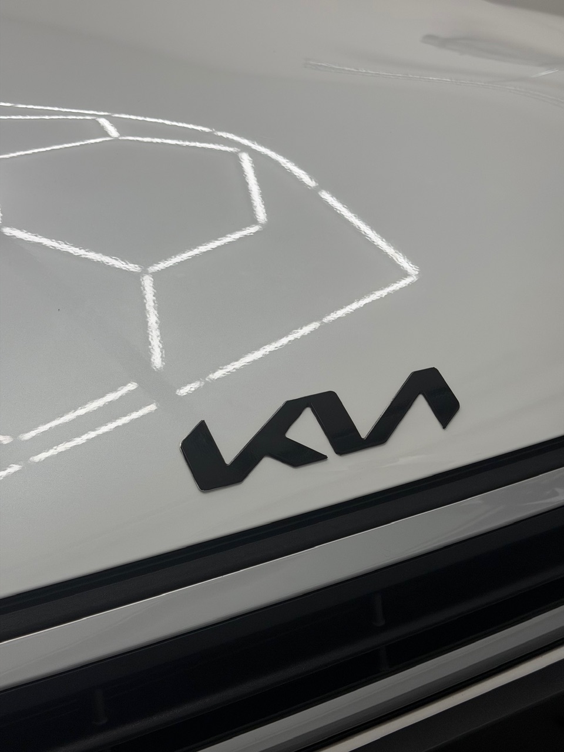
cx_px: 282
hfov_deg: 30.3
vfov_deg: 39.7
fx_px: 1043
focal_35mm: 48
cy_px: 376
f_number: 1.78
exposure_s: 1/407
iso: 64
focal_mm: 6.76
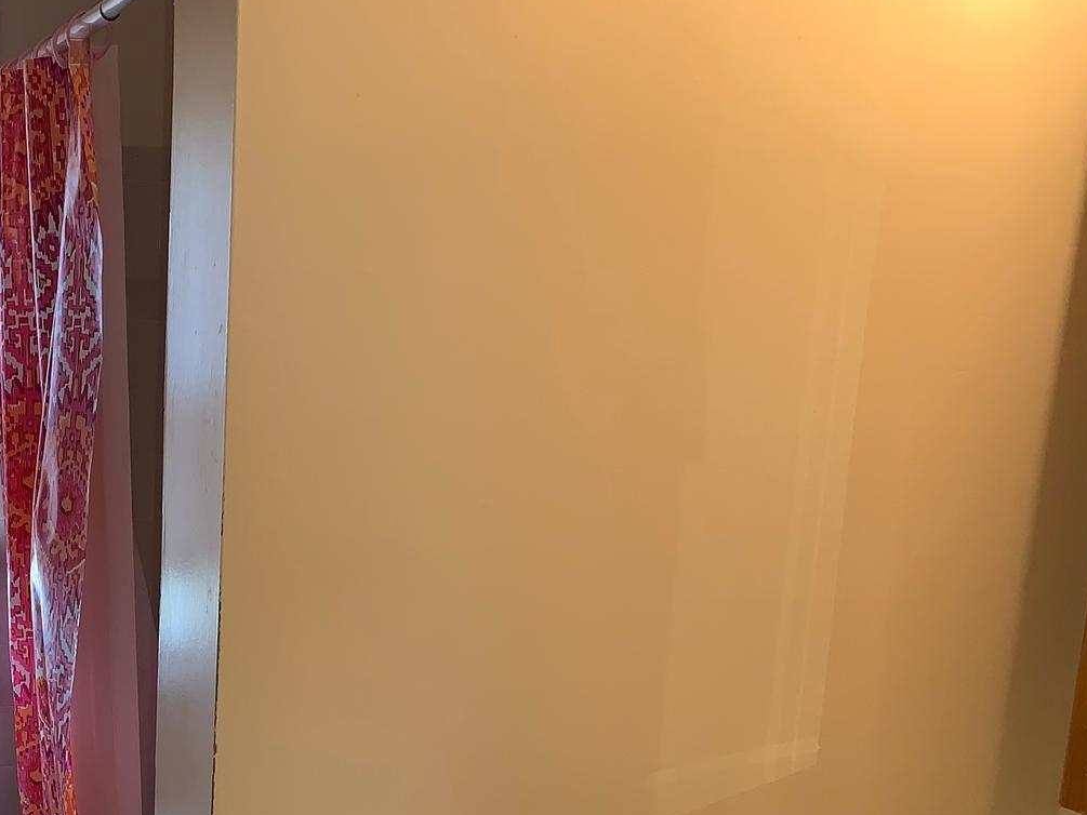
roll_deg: -1.4
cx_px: 164
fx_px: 1664
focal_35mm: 53
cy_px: 819
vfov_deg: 26.1
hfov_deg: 34.6
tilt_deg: -15.4
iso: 32
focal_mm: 4.25
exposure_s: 1/15
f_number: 1.8
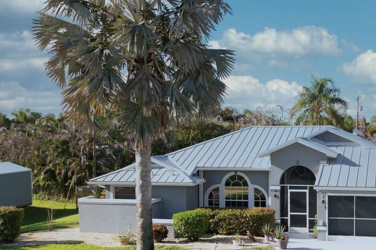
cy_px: 175
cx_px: 288
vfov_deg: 27.3
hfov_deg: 39.1
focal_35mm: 49
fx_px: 512
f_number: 2.8
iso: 100
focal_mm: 8.4
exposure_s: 1/40
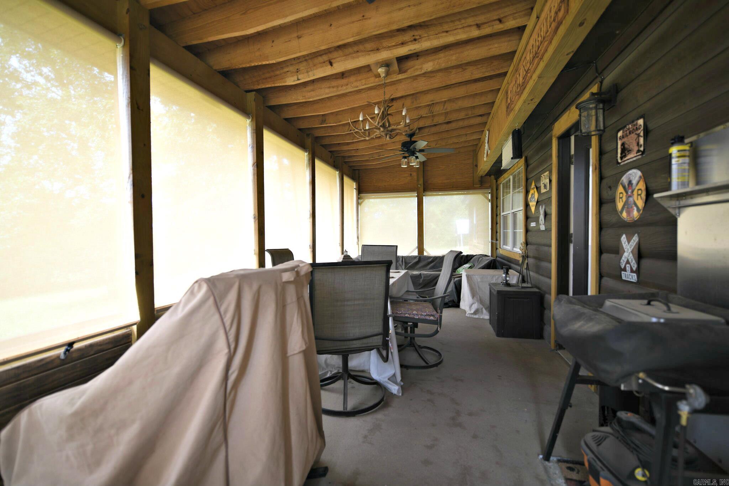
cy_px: 243
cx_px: 364
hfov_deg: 96.7
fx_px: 324
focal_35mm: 16
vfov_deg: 73.7
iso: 64
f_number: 2.8
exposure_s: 1/20
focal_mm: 16
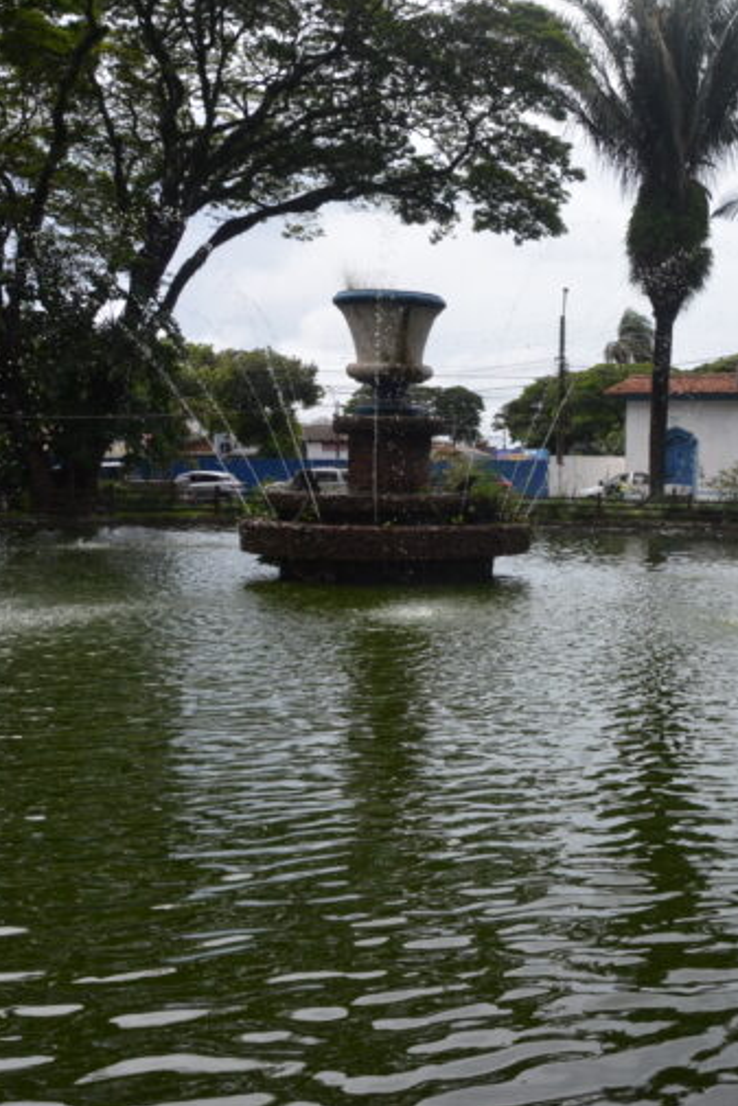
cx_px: 758
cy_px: 553
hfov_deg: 30.1
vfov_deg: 47.4
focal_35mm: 41
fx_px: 1260
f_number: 13
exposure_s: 1/640
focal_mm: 18
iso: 800
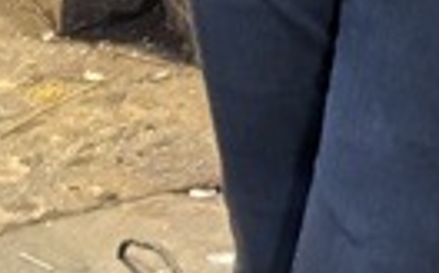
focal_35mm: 167
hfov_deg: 12.1
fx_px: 1995
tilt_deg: -11.2
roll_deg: +0.8
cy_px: -146
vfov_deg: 7.7
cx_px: 620
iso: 1000
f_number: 1.6
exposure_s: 1/25
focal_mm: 5.96
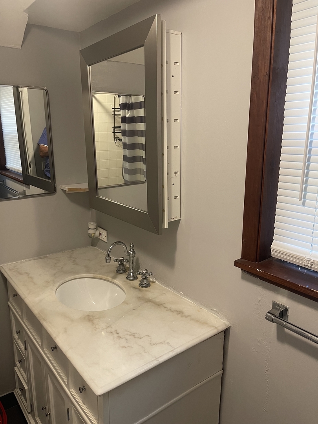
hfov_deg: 54.9
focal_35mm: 25
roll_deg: +1.2
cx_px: 159
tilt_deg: -12.2
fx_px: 306
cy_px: 212
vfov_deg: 69.4
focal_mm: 5.1
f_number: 1.6
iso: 250
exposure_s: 1/60
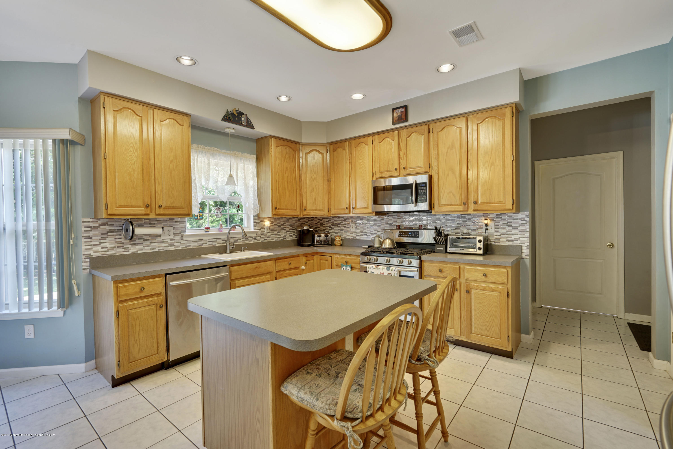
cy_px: 224
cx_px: 336
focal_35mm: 16
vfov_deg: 73.7
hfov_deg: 96.7
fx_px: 299
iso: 200
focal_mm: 16
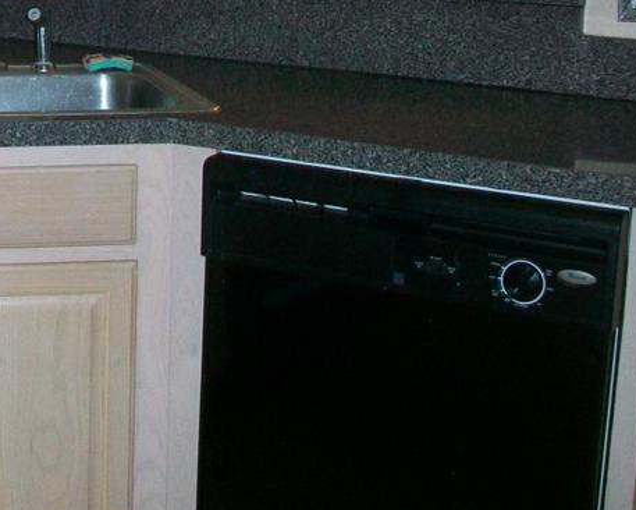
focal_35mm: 70
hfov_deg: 26.4
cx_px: 88
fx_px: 1318
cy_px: 123
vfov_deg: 21.7
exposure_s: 1/60
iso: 120
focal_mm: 5.7
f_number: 2.8
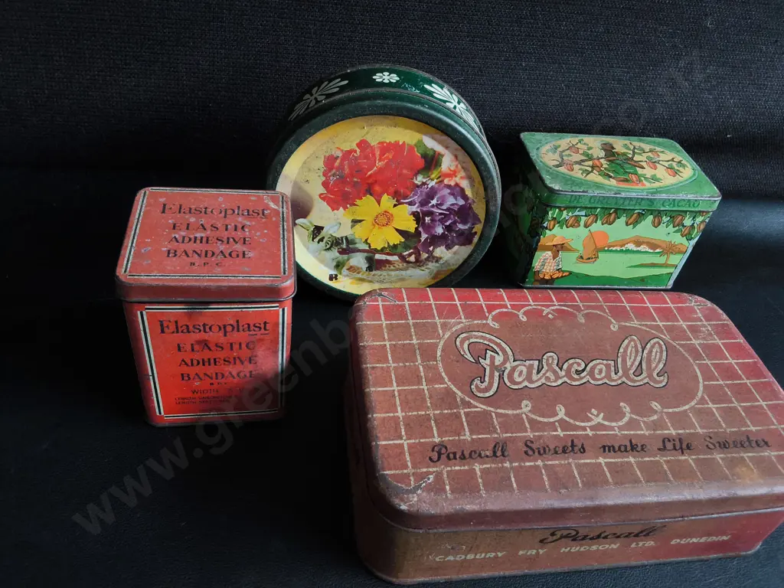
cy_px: 294
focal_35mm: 27
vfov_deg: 51.4
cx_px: 392
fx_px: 612
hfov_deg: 65.3
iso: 200
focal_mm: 2.87
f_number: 2
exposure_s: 1/100
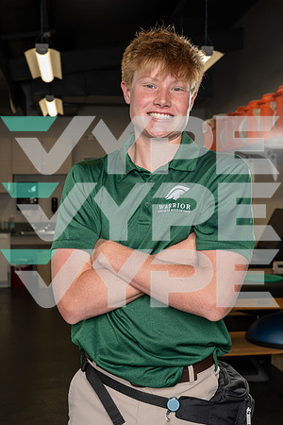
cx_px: 142
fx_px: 554
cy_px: 212
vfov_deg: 41.9
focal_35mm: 47
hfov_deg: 28.6
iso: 800
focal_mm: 47
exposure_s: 1/250
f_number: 7.1
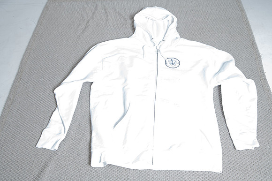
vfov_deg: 29.2
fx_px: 347
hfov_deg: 42.8
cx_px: 136
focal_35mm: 46
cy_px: 90
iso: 2500
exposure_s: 1/125
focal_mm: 46
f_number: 9
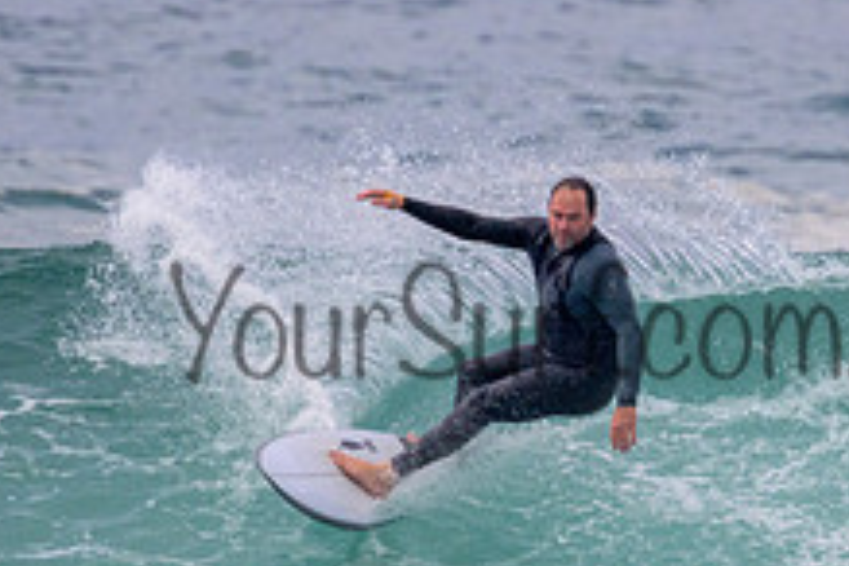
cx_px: 570
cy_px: 289
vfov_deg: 0.6
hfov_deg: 1.0
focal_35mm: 2119
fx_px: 49969
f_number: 11
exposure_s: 1/2000
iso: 1000
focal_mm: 800
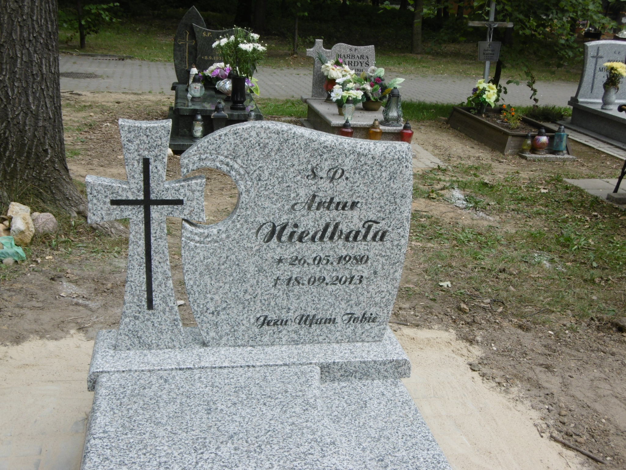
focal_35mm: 43
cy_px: 235
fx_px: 778
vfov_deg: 33.6
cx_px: 313
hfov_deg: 43.9
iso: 100
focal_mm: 7.7
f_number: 3.8
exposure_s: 1/320
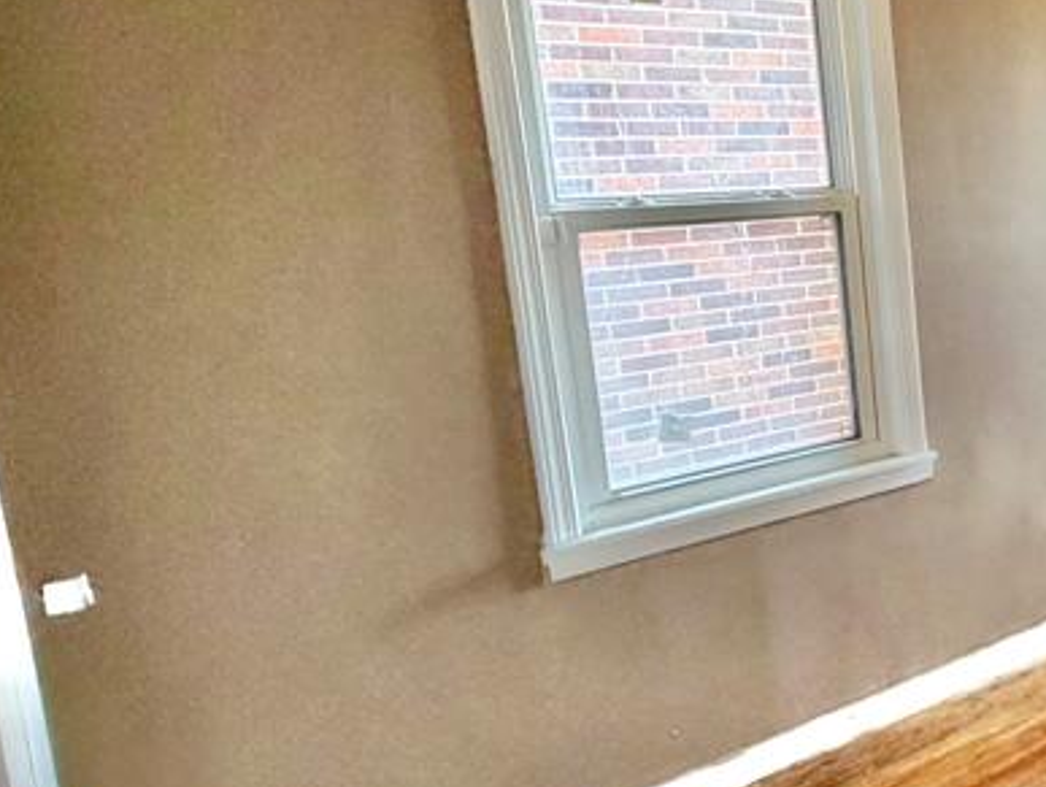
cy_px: 308
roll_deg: +1.1
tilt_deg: -8.3
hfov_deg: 35.0
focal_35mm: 37
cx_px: 1357
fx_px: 1119
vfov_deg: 38.5
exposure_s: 1/87
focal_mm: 2.22
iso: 320
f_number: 2.2
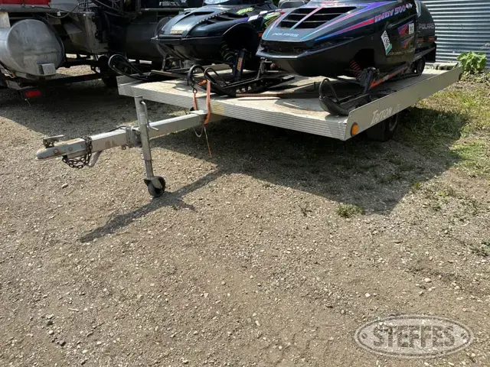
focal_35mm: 24
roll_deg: +1.5
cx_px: 245
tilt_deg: -25.5
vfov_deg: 56.8
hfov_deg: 71.6
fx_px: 340
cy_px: 184
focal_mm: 6.86
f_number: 1.78
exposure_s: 1/3861
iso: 80
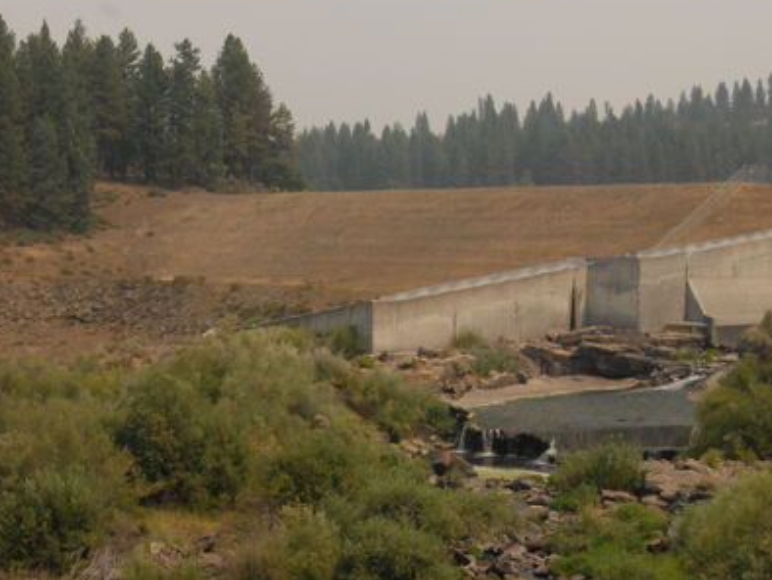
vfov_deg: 17.9
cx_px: 331
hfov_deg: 23.8
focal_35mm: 82
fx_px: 1830
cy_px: 434
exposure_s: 1/400
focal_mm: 28
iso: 250
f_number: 11
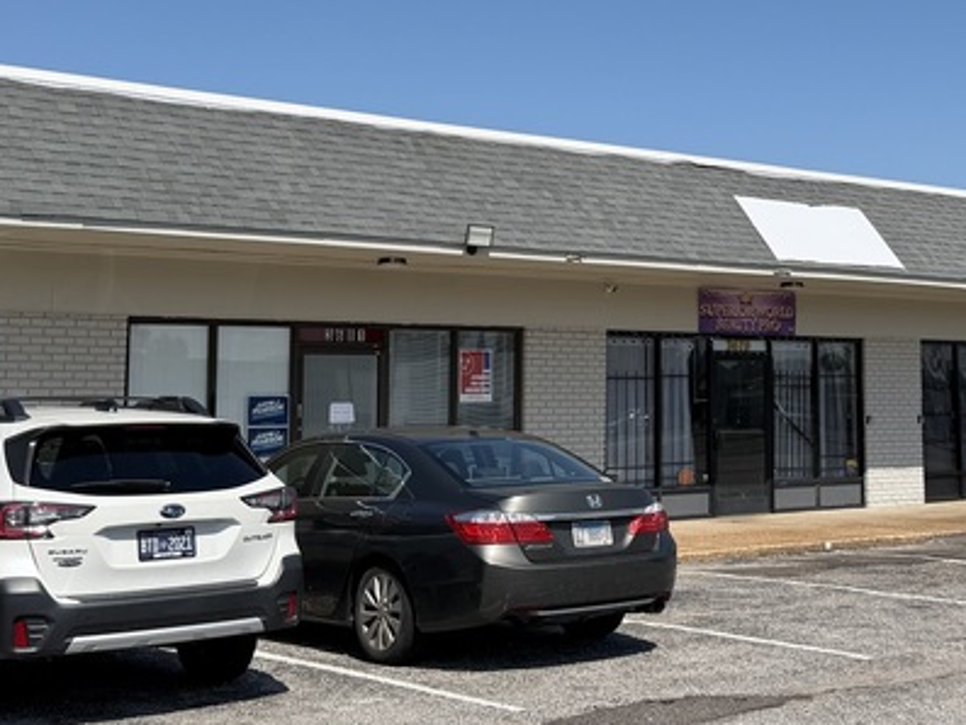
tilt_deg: +7.1
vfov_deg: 25.1
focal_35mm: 58
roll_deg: +0.8
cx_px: 674
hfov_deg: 32.8
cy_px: 234
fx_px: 1619
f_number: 1.78
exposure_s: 1/4975
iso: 80
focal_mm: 6.76
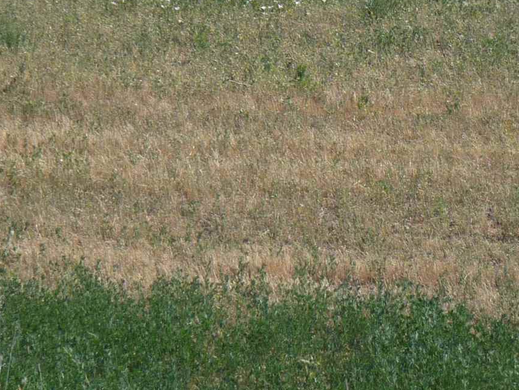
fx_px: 10032
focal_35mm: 669
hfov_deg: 3.0
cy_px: -25
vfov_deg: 2.2
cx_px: 346
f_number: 4.9
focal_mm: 47
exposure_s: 1/640
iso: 100
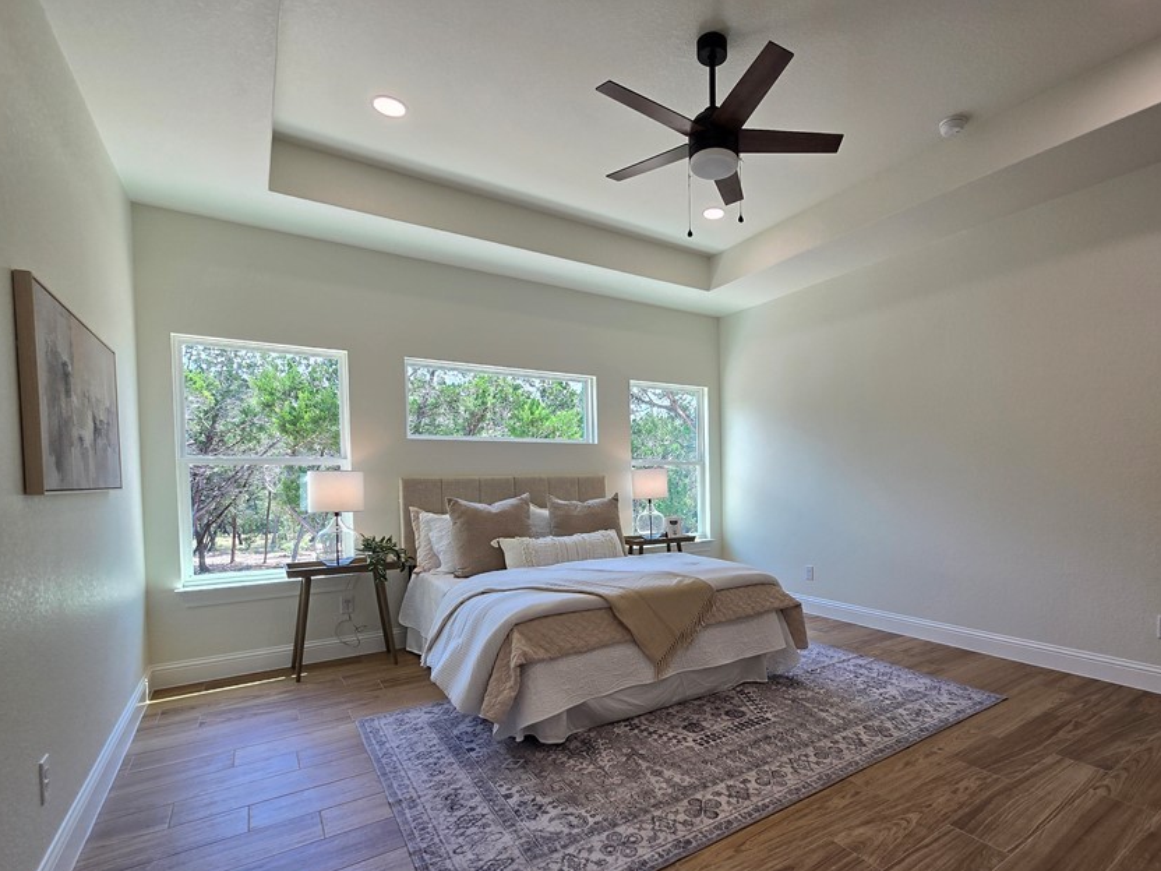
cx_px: 699
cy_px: 489
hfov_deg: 93.2
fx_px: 537
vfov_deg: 77.8
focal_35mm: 16
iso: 64
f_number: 2.2
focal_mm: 2.2
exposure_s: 1/120
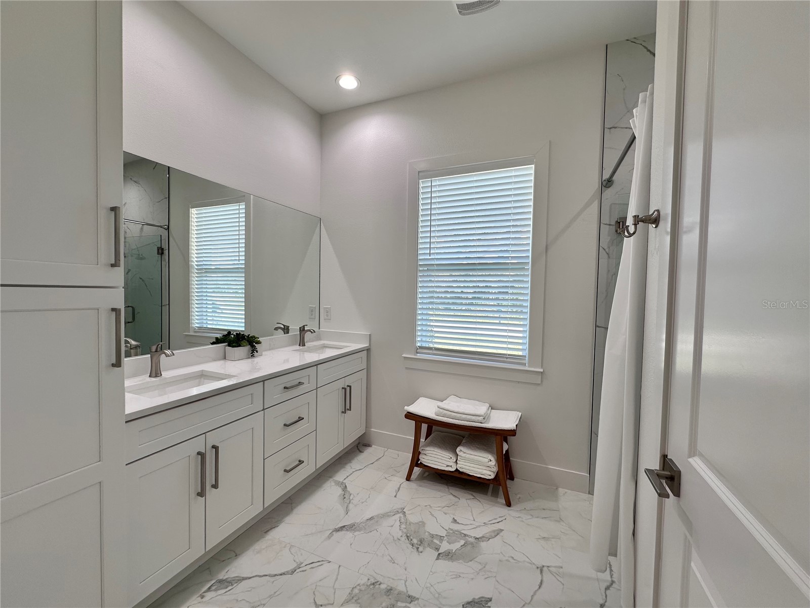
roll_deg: -1.7
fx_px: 328
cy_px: 304
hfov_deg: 102.1
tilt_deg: -1.7
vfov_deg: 85.7
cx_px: 405
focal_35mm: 14
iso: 50
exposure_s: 1/120
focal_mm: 2.22
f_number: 2.2
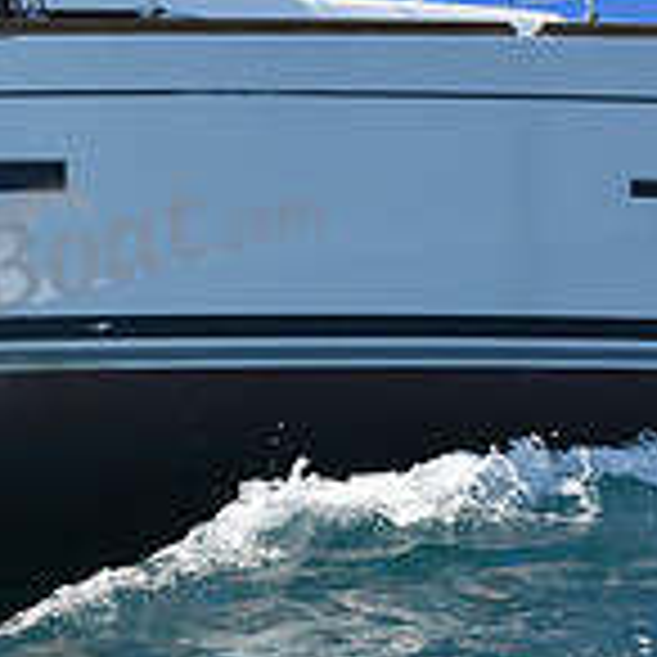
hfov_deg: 7.2
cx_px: -540
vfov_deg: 7.4
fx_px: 5068
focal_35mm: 236
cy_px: 106
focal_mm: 70
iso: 250
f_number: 5.6
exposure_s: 1/1600
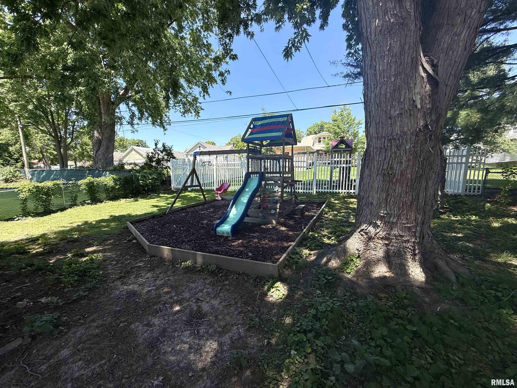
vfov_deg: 85.7
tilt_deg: -4.8
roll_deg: -1.3
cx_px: 258
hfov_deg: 102.1
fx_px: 209
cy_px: 194
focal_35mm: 14
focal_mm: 2.22
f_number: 2.2
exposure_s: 1/779
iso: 50
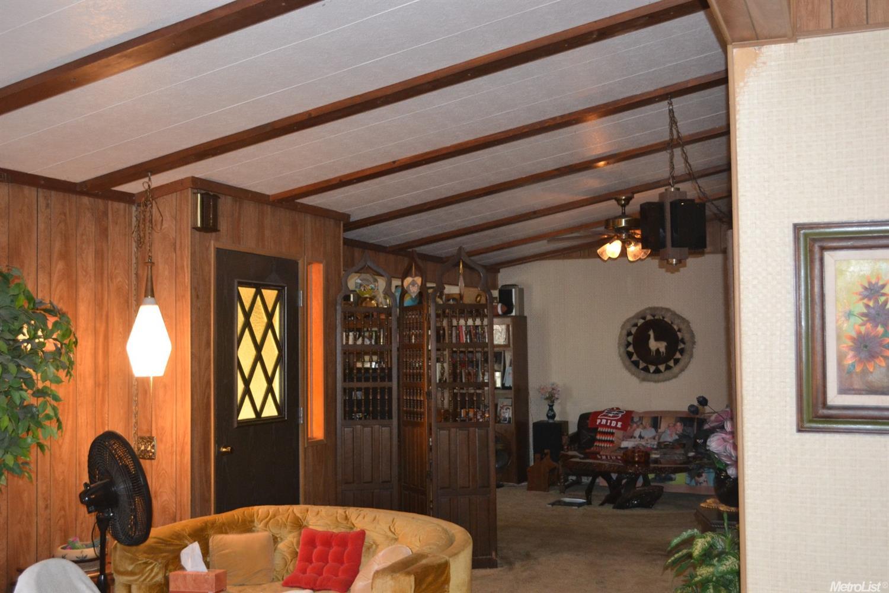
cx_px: 444
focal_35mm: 39
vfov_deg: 34.2
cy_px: 296
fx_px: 963
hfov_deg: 49.6
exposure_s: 1/60
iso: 1800
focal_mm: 26
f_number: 4.2
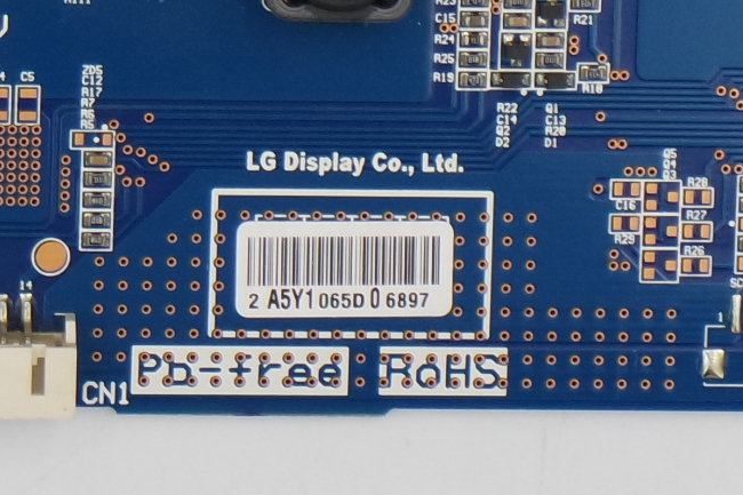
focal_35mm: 293
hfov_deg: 7.0
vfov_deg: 4.6
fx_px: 6045
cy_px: -604
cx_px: 456
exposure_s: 1/125
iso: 200
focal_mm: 24
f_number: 5.6
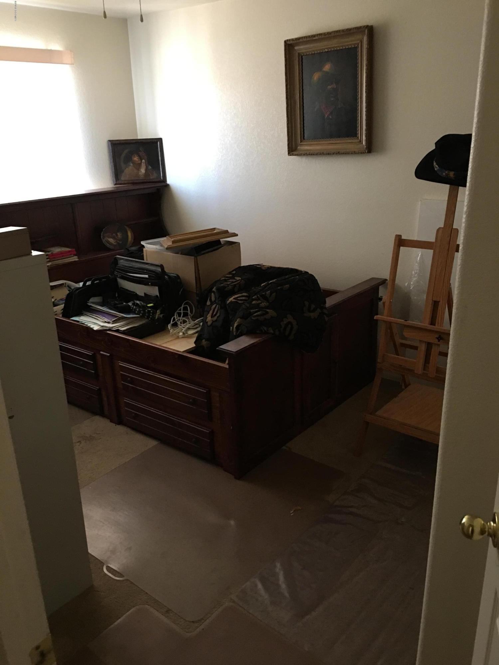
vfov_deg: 61.7
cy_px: 332
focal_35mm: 29
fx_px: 557
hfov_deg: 48.2
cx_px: 250
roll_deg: +2.6
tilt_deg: -19.2
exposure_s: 1/10
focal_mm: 4.15
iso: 100
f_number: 2.2
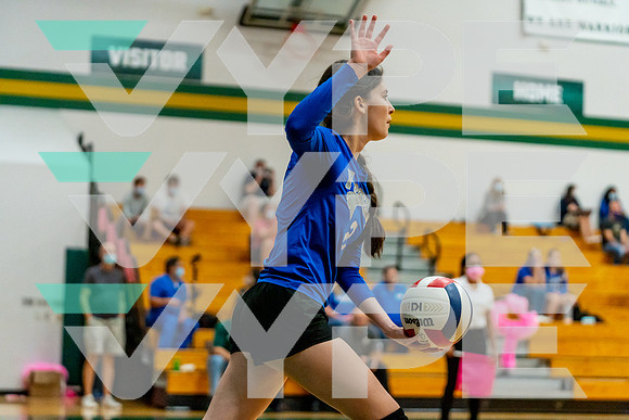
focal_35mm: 76
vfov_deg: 18.0
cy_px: 210
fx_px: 1328
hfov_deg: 26.6
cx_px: 314
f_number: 2.8
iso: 2500
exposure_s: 1/2500
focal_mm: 76
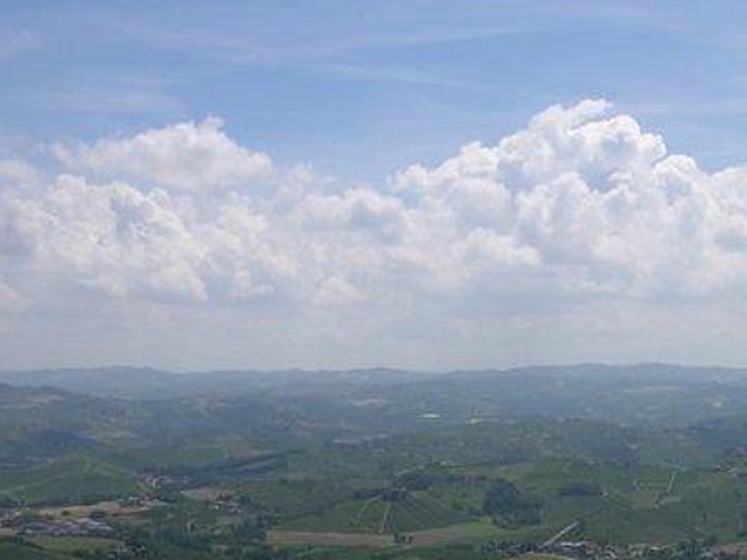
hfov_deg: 30.4
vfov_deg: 22.9
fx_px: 1360
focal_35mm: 63
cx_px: 516
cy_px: 459
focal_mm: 8.9
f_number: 7.1
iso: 50
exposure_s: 1/305
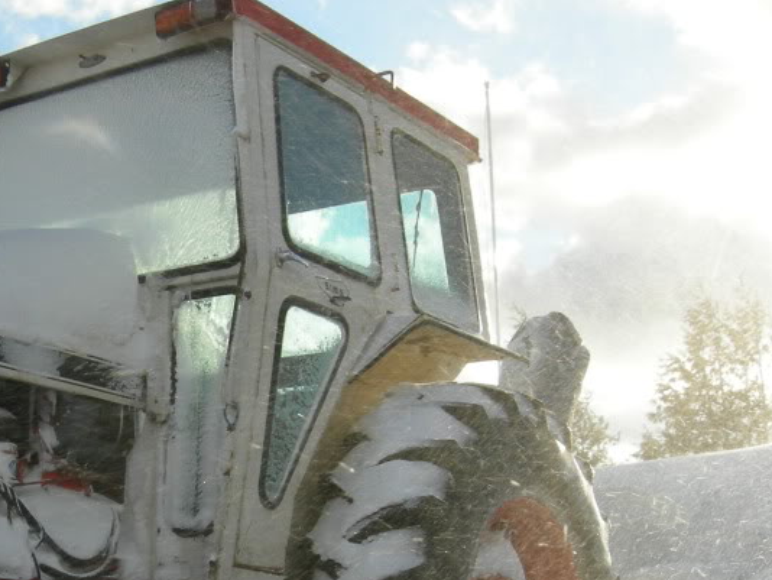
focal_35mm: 69
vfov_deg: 21.1
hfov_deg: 27.2
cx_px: 87
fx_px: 1540
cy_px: 461
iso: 64
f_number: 6
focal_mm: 7.5
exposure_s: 1/212
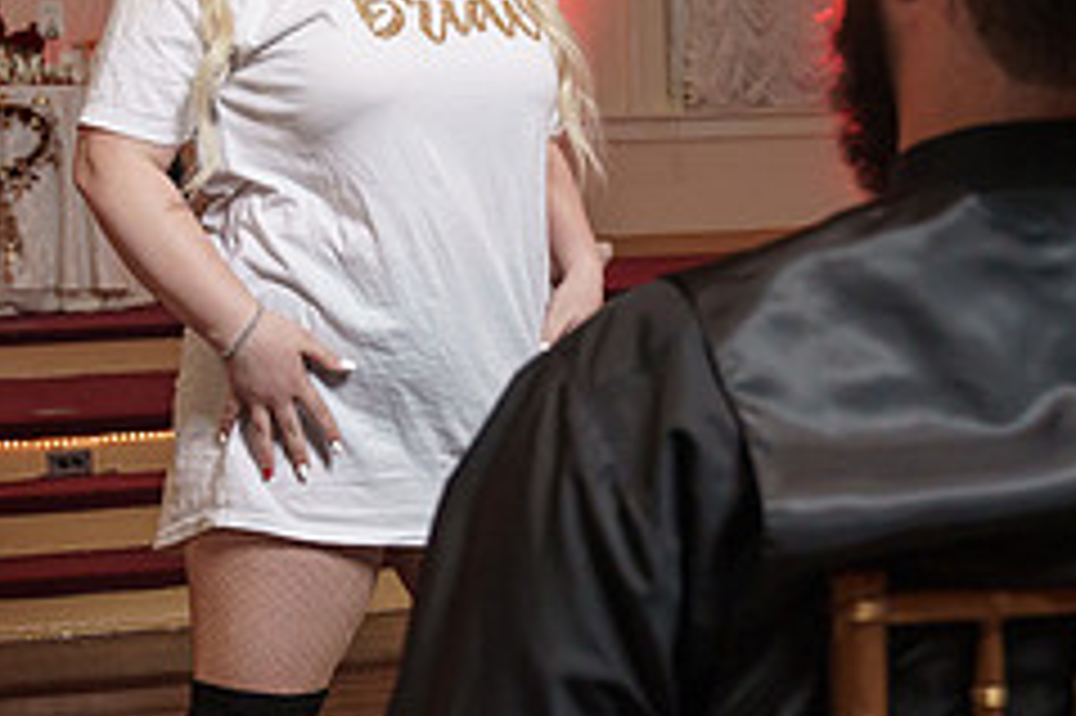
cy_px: 326
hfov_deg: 23.9
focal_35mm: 85
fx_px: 2539
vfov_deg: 16.0
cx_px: 423
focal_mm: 35
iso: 2000
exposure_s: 1/200
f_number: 4
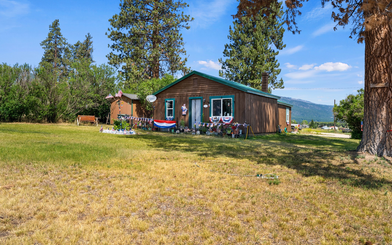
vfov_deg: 43.2
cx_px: 197
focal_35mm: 29
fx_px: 310
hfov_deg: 64.6
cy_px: 123
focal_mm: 28
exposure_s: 1/500
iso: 250
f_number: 9
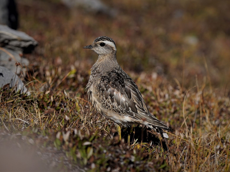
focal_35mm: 266
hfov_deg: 7.4
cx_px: 130
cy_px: 86
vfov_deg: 5.6
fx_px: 1767
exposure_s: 1/2000
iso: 400
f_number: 9
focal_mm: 245
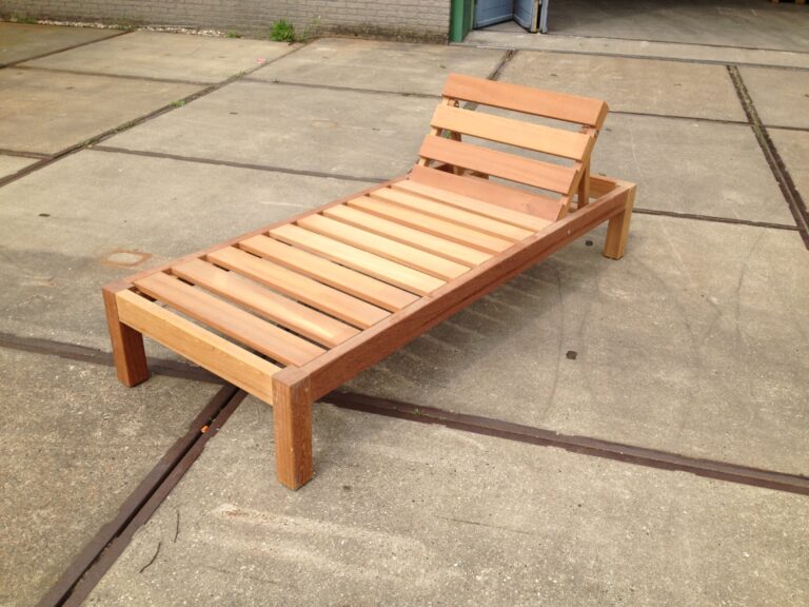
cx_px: 404
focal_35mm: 35
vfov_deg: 40.7
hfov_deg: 52.6
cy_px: 304
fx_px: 818
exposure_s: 1/1416
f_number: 2.4
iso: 50
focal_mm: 4.28
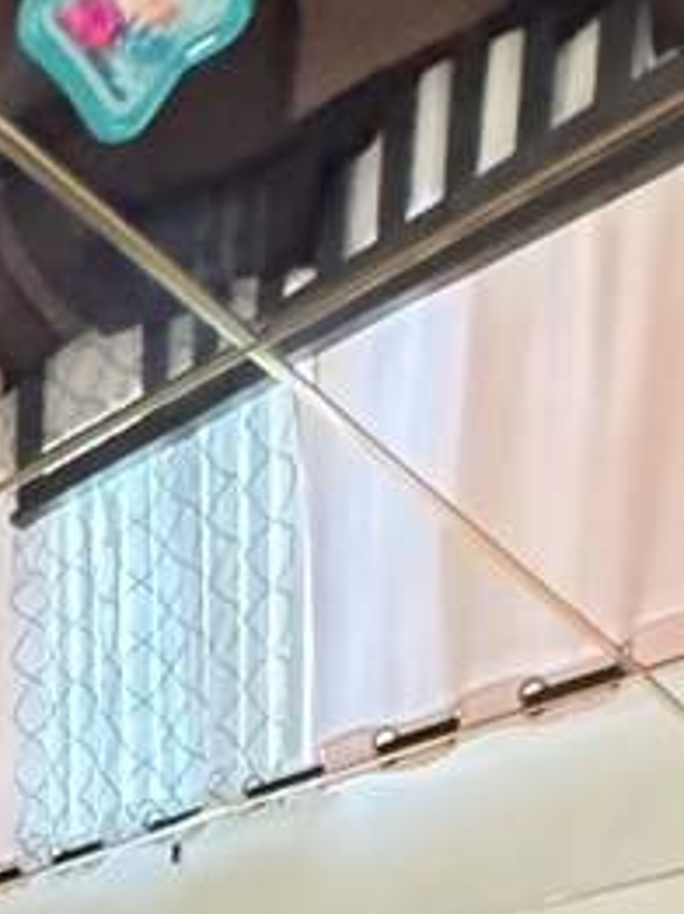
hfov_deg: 20.8
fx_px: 1504
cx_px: -405
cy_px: 1626
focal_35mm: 57
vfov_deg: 21.9
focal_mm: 2.22
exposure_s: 1/40
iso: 1600
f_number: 2.2
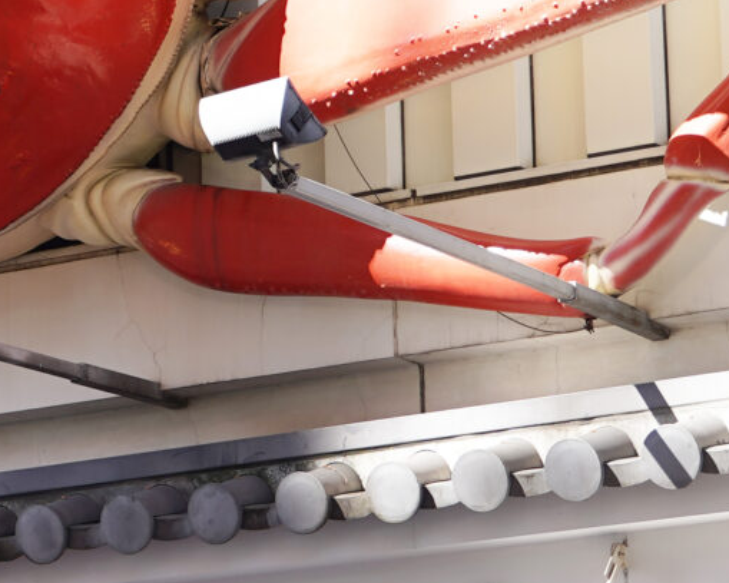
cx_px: -305
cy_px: 62
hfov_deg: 8.7
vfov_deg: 7.1
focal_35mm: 217
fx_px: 4681
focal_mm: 46
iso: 100
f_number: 4
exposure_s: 1/160
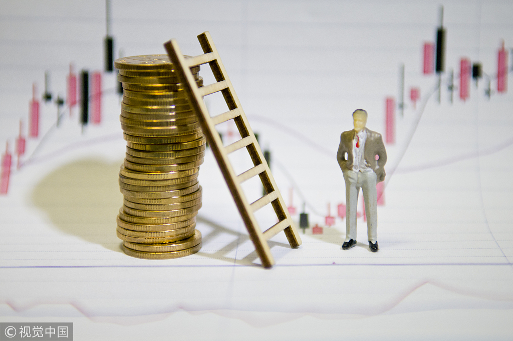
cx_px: 256
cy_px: 170
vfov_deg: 16.5
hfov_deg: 24.6
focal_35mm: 82
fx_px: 1174
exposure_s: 1/1600
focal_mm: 55
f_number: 2.8
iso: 640
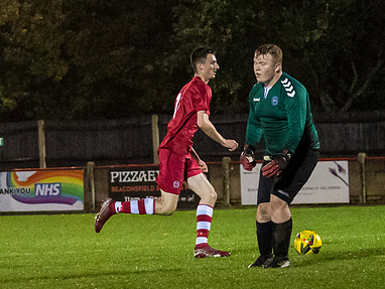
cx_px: 176
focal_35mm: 273
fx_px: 3038
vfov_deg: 5.4
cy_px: 227
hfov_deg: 7.3
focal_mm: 70
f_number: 2.8
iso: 6400
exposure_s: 1/1000
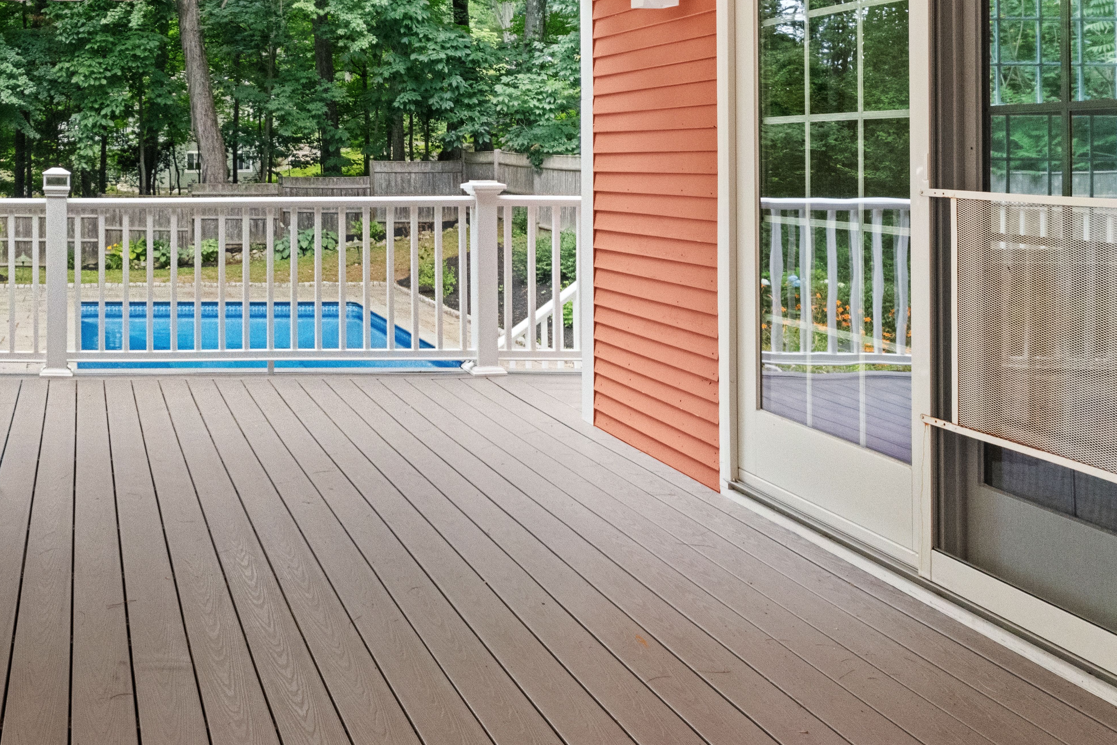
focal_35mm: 36
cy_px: 134
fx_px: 1115
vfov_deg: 35.6
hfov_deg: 46.7
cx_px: 66
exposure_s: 1/60
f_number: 11
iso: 3200
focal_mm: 14.8
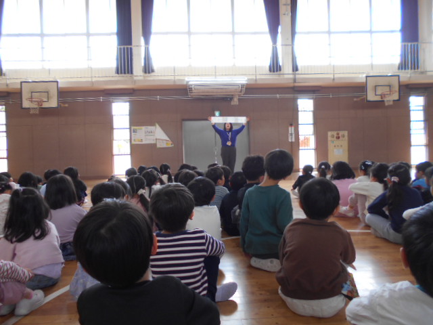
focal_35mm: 26
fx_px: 325
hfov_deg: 67.3
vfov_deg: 53.1
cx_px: 216
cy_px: 162
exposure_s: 1/40
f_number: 3.2
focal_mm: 4.6
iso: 80
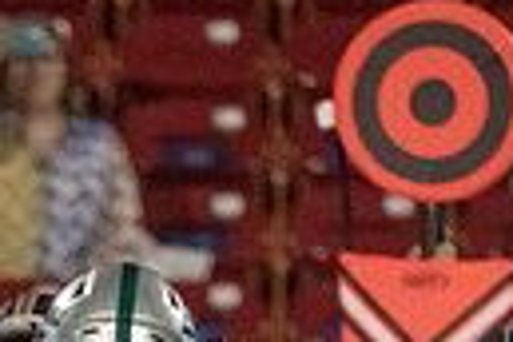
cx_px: -119
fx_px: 25648
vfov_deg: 0.8
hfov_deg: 1.1
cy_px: 762
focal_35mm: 1800
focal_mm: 400
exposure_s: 1/1250
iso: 10000
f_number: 5.6
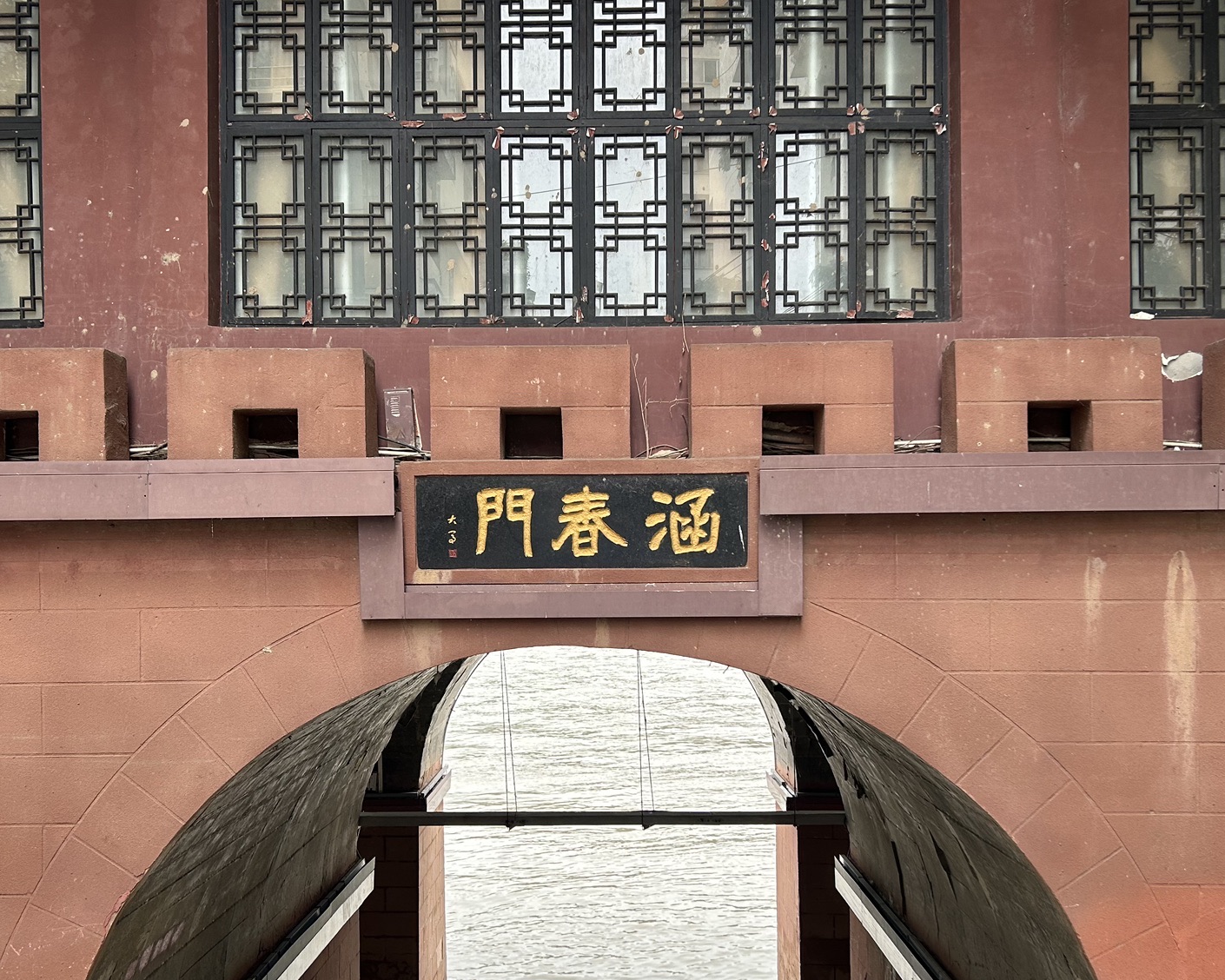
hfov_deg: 50.3
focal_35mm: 36
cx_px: 590
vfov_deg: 41.1
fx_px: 1305
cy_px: 554
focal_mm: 5.7
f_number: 1.5
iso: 50
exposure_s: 1/179
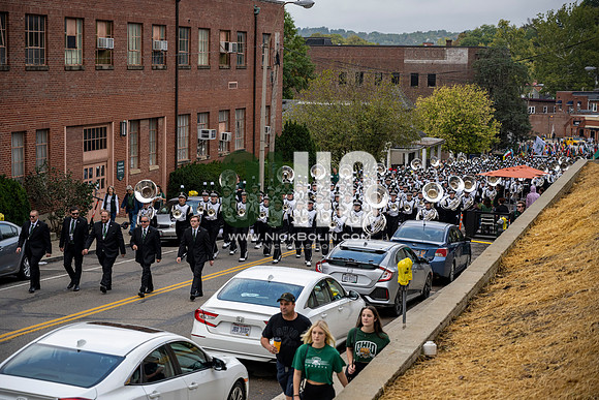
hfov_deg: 28.8
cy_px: 200
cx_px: 300
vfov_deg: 19.5
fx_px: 1165
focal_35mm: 70
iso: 320
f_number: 4
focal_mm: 70
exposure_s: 1/1600
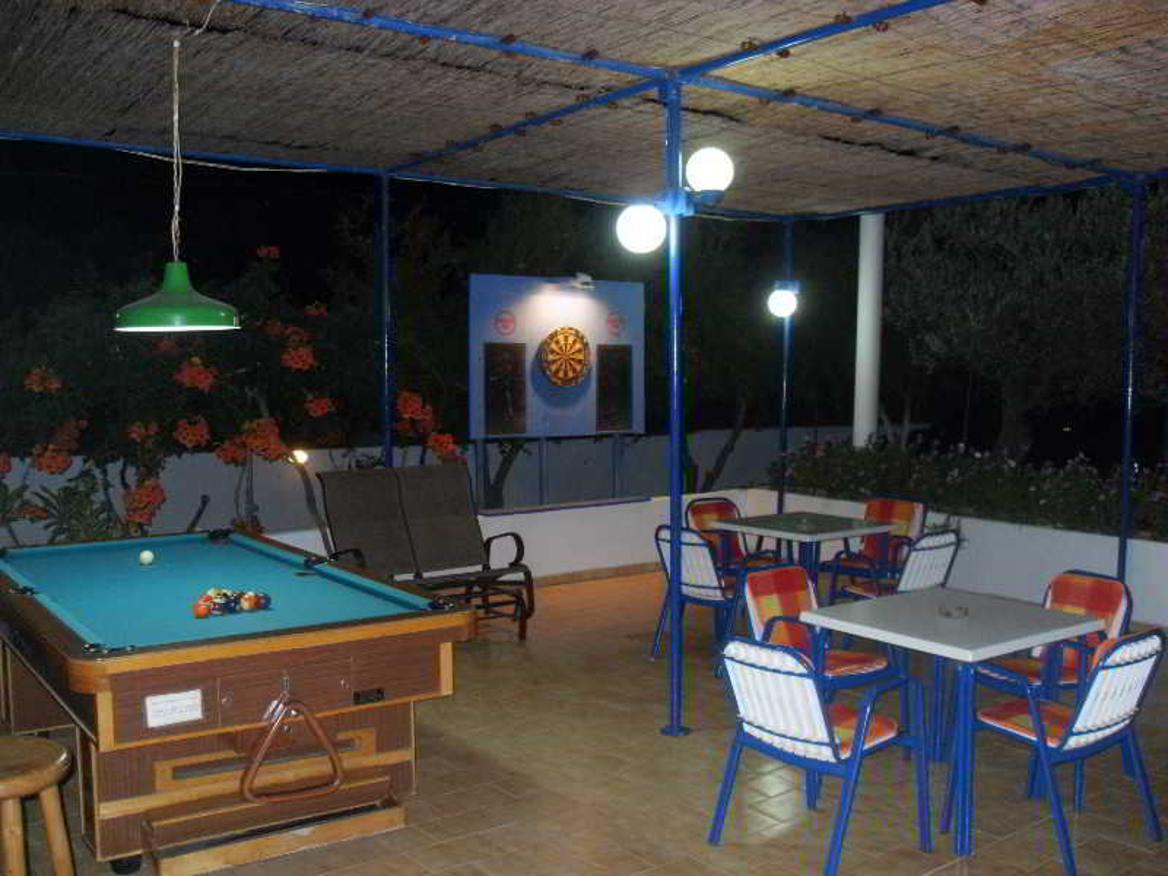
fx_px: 1181
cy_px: 438
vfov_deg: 40.7
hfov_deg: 52.6
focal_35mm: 35
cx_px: 584
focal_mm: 6.3
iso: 400
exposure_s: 1/45
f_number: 2.8
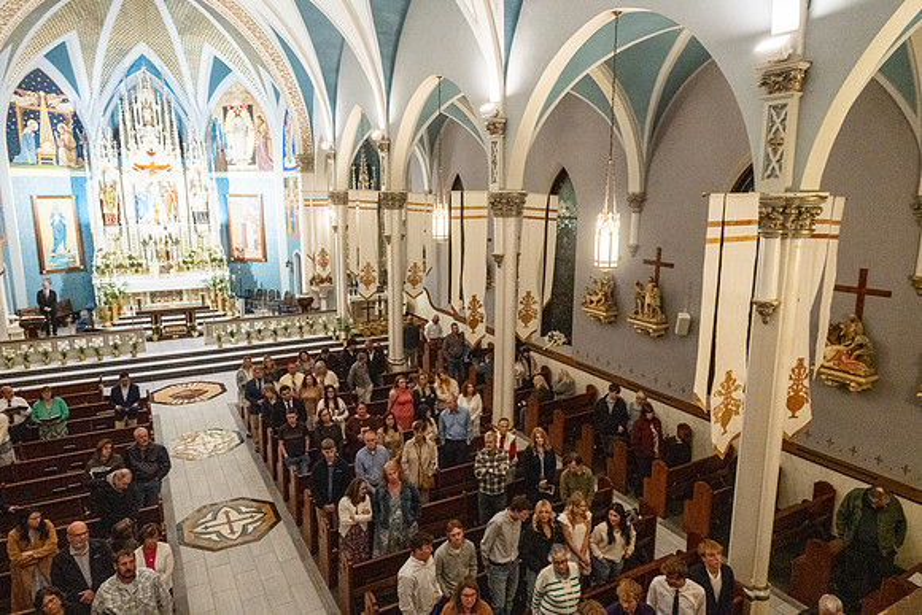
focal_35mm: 24
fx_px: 615
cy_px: 308
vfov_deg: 53.2
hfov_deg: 73.7
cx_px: 461
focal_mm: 24
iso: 5000
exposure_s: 1/60
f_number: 10
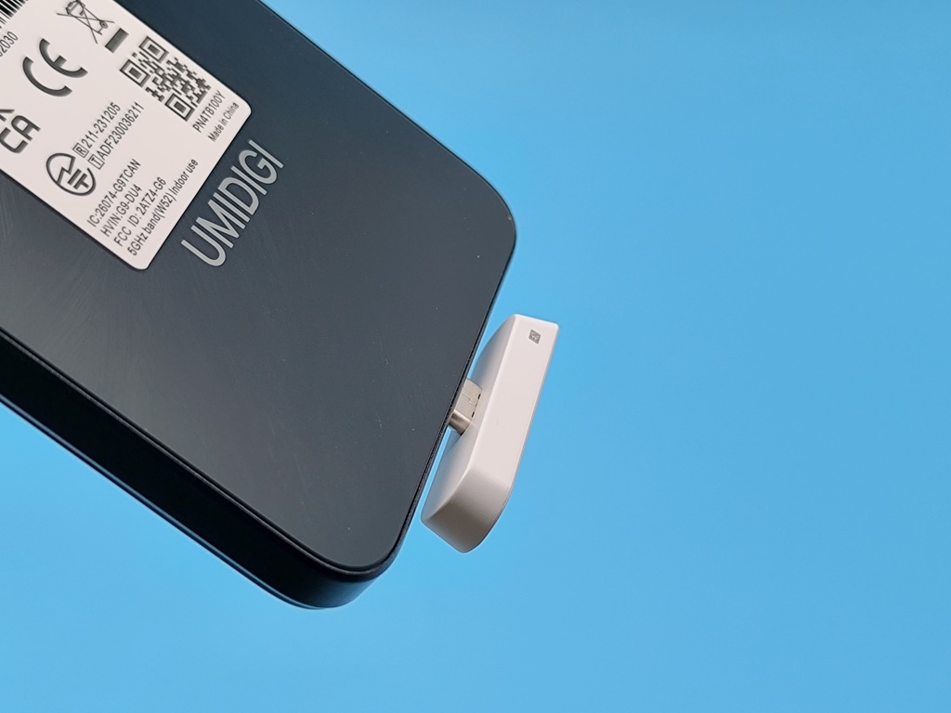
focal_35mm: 65
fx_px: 1786
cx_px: 476
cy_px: 356
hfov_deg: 29.8
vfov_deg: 22.6
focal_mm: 6.14
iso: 250
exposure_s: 1/100
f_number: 1.65
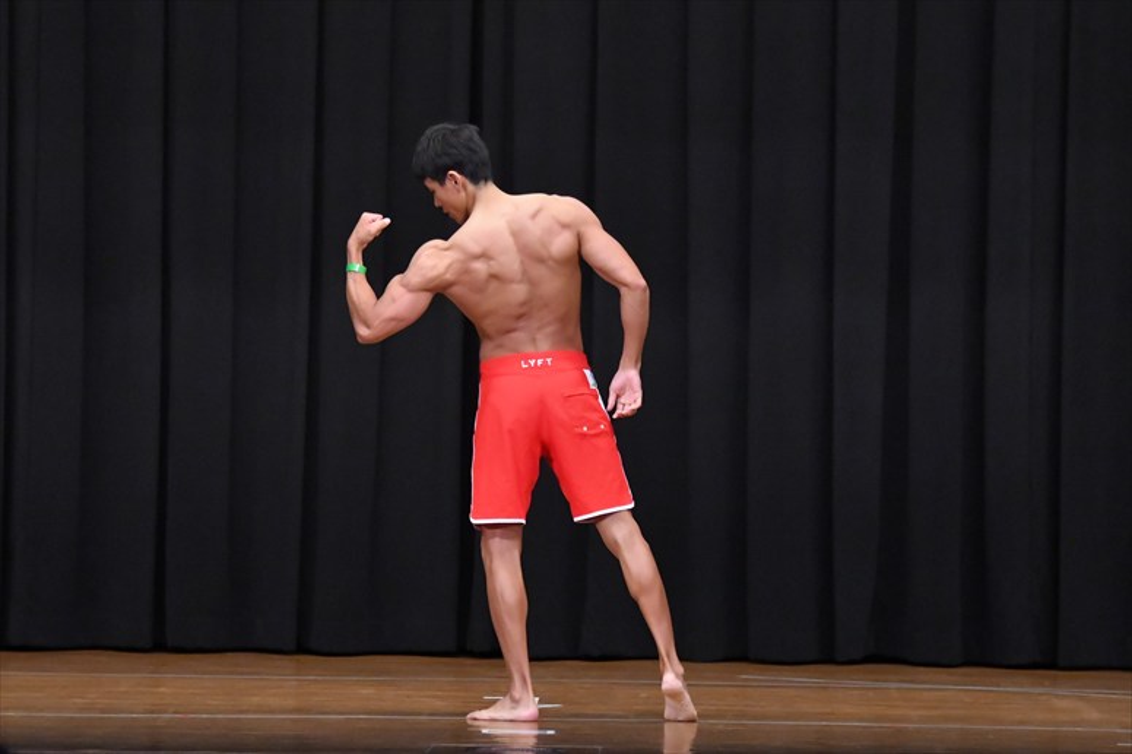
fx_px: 6820
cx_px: 566
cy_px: 377
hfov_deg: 9.5
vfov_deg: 6.3
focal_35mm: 217
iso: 8000
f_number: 5.6
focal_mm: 145
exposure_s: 1/400
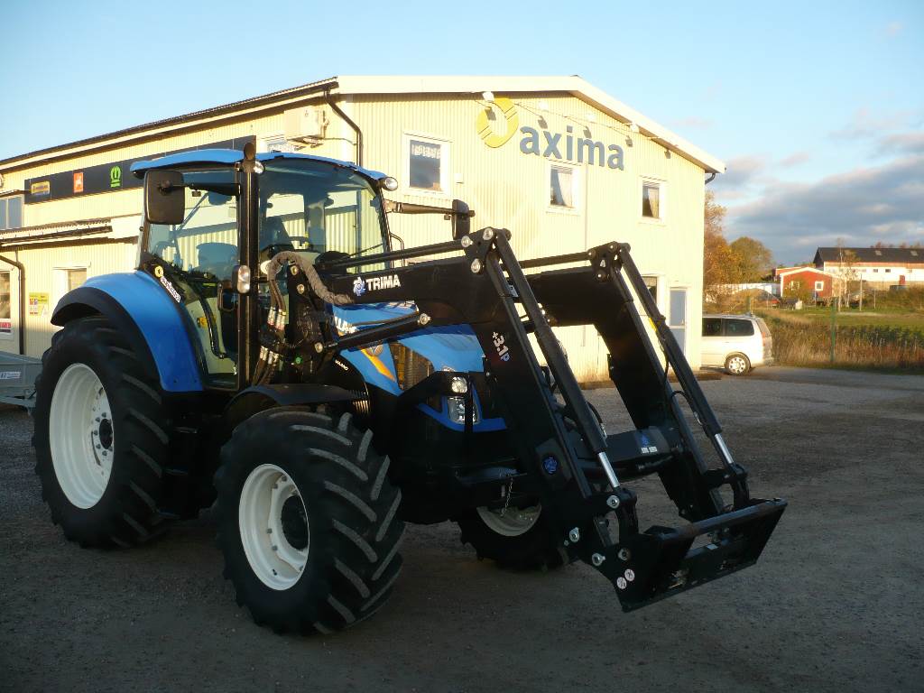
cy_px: 346
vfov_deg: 40.7
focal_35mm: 35
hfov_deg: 52.6
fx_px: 934
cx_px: 462
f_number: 2.8
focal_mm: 5.8
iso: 100
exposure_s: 1/400
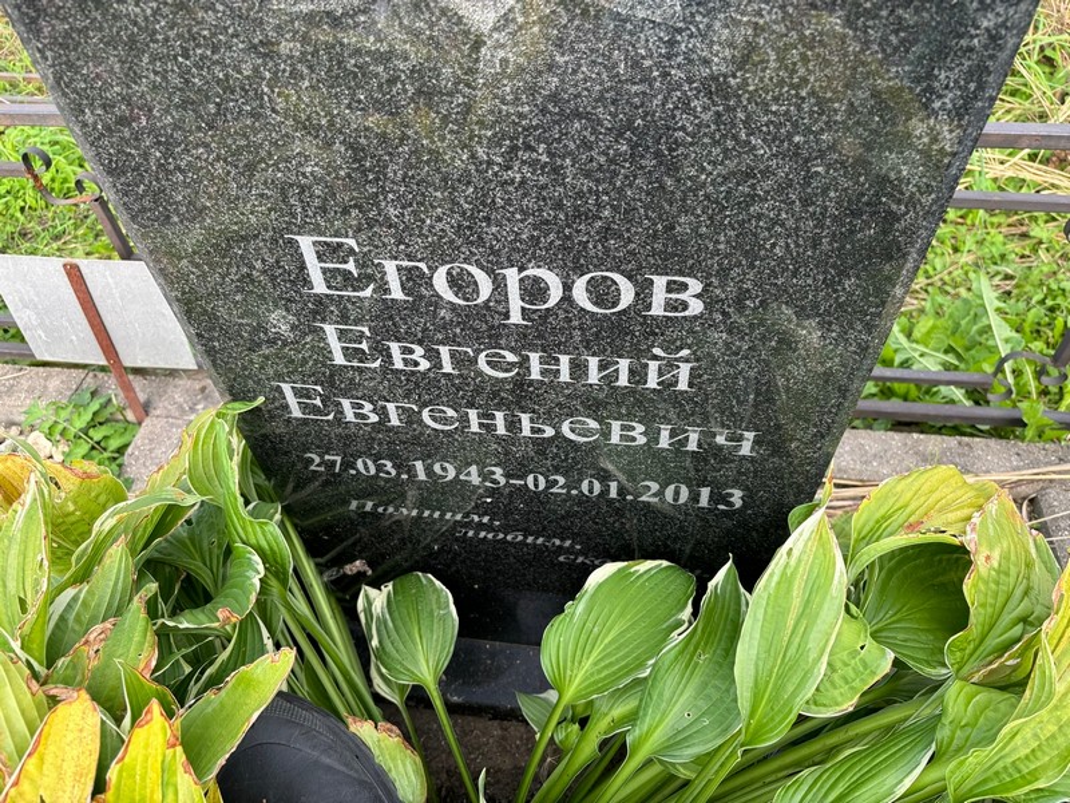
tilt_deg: -48.1
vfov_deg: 53.1
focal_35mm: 26
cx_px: 535
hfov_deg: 67.3
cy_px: 402
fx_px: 804
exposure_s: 1/258
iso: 40
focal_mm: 5.96
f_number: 1.6
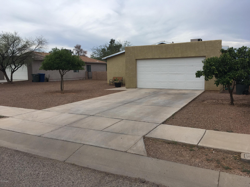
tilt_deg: -7.0
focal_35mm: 29
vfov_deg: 48.2
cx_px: 125
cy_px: 94
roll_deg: +0.7
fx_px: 209
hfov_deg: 61.7
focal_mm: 4.15
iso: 25
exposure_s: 1/916
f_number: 2.2
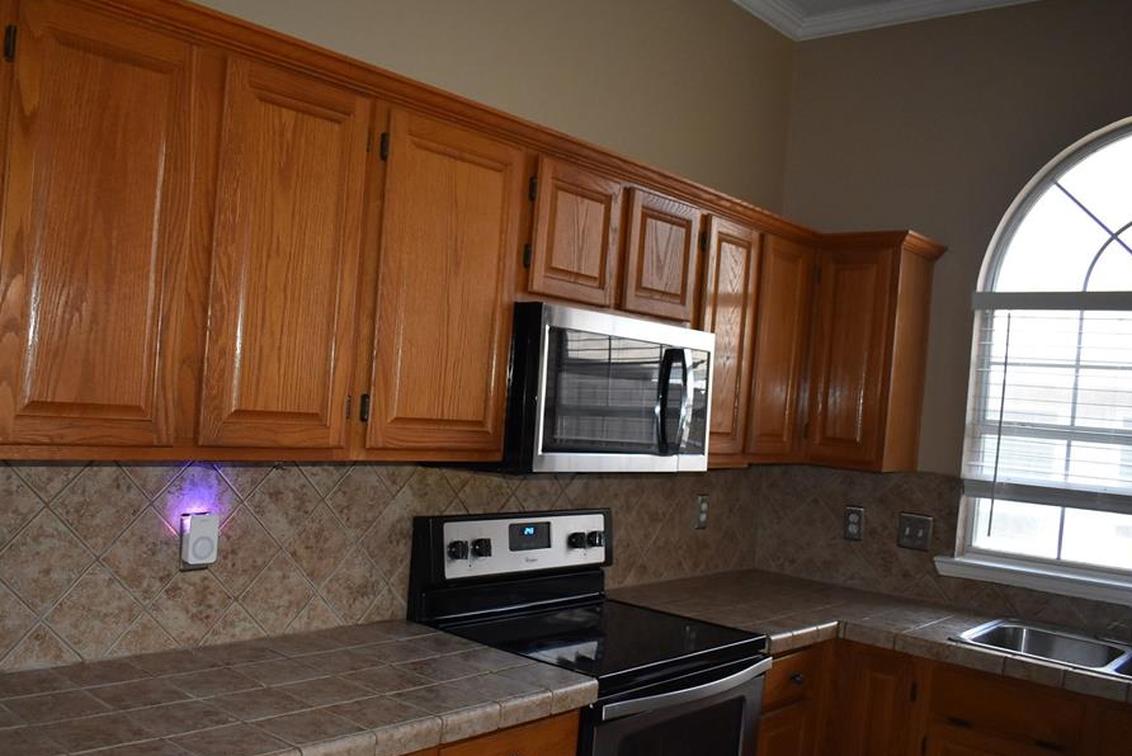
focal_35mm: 31
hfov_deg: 60.1
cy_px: 424
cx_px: 497
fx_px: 975
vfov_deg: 42.3
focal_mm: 18
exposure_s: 1/60
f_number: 3.5
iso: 1800
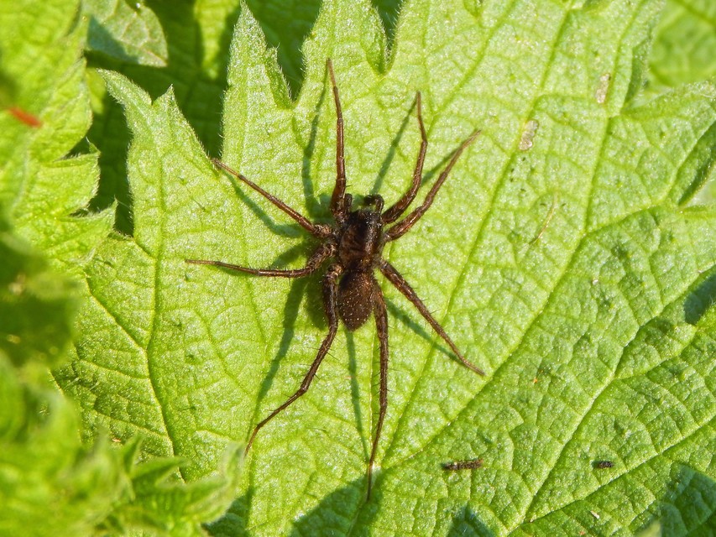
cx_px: 358
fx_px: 2917
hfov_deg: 14.0
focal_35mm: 141
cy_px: 268
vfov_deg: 10.5
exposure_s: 1/250
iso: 140
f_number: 4.9
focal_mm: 25.3
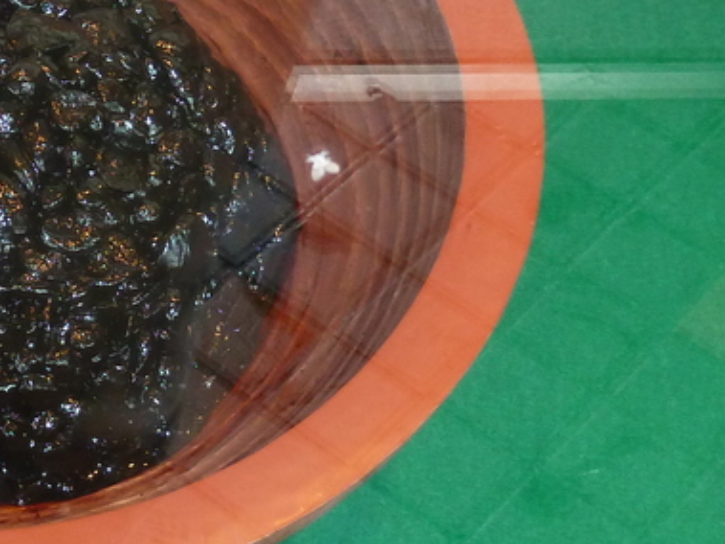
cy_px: 268
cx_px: -126
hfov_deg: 19.5
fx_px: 1989
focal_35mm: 95
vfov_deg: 15.6
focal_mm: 5
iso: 200
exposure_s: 1/30
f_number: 3.4
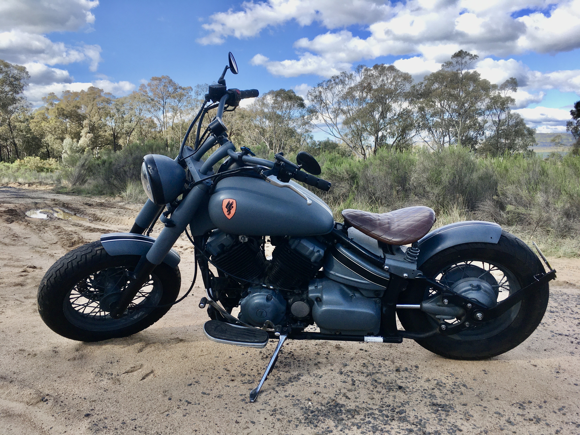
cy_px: 218
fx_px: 486
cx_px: 290
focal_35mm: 29
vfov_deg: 48.2
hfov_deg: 61.7
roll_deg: +0.5
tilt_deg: -8.5
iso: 25
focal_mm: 4.15
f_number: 2.2
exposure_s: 1/746
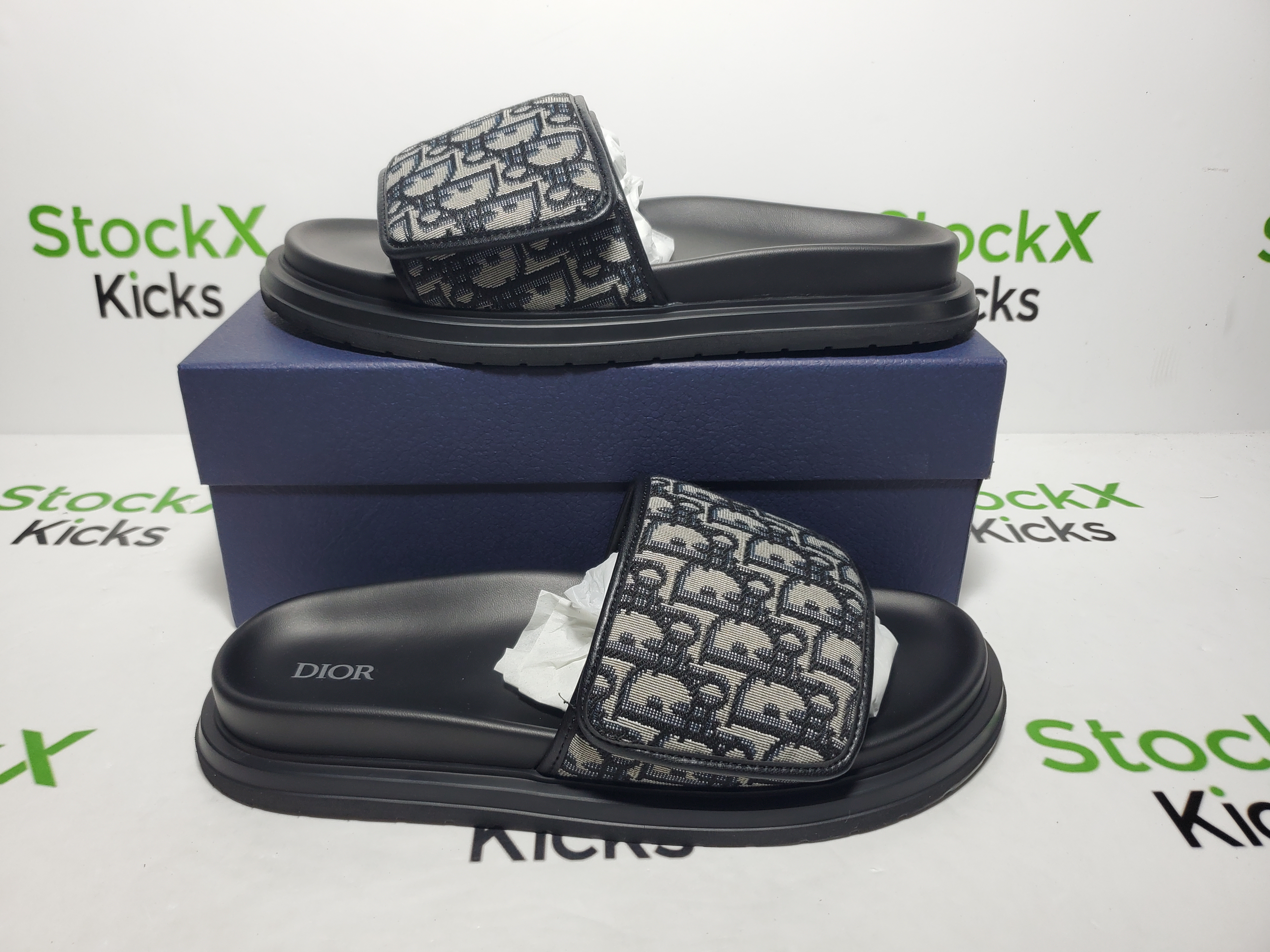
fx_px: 954
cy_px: 476
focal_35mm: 26
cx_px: 635
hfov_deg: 67.3
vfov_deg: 53.1
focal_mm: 4.3
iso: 50
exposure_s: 1/305
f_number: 1.5
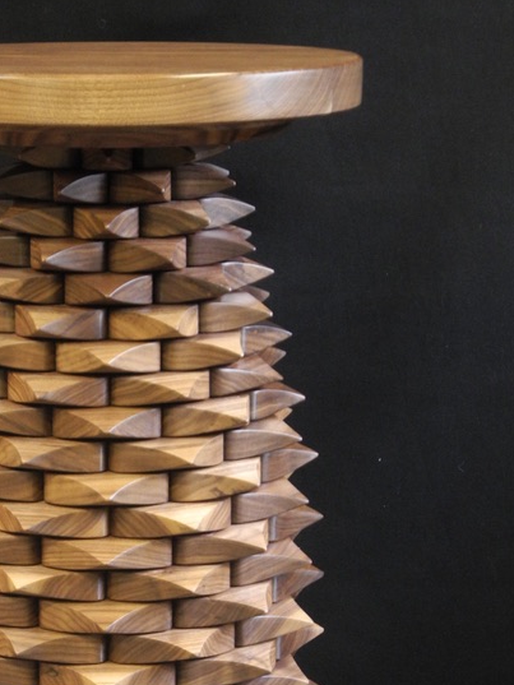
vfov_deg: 13.5
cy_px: 600
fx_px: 2870
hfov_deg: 10.2
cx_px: 94
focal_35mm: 145
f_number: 4
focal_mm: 16.3
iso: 400
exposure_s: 1/11.4
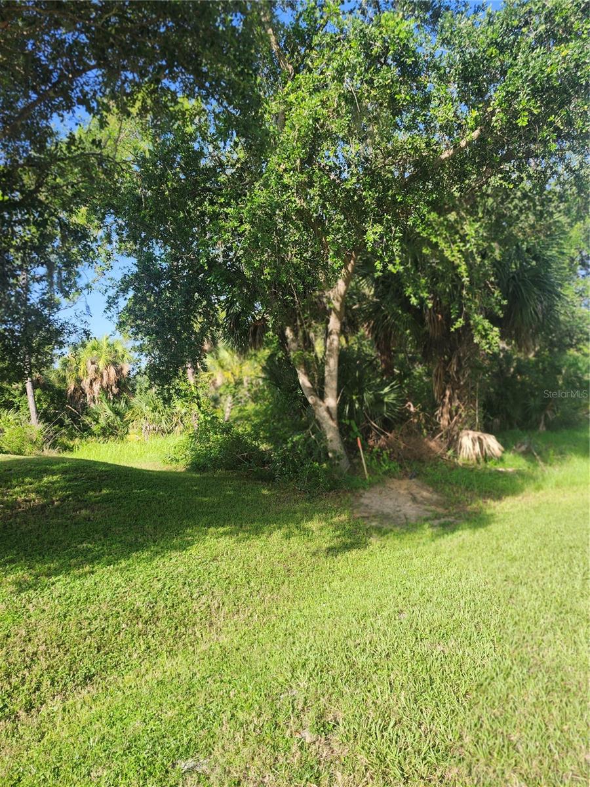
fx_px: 523
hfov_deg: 58.9
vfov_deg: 73.9
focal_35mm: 23
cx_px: 295
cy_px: 394
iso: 25
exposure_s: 1/504
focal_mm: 5.54
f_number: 1.8
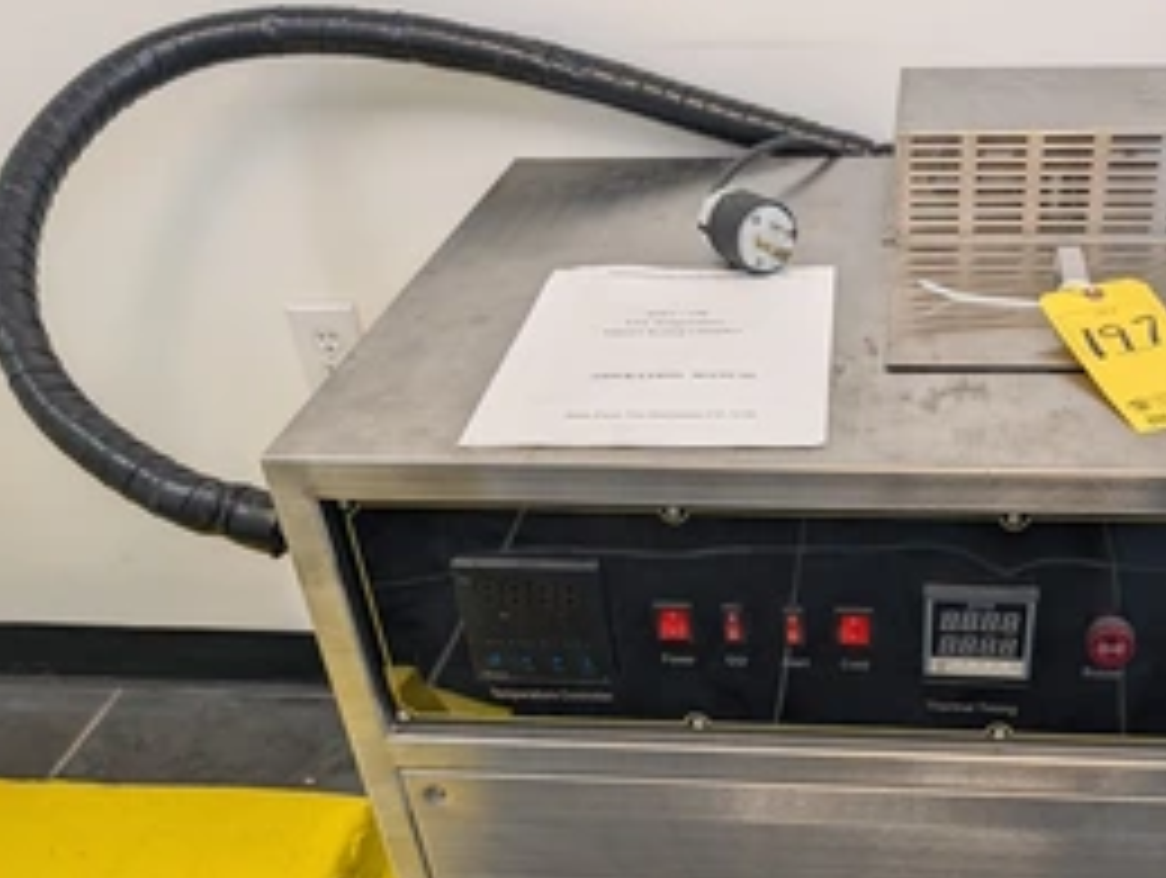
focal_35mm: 37
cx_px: 788
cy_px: 655
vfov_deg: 37.8
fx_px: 1248
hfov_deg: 49.1
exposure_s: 1/120
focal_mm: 6.9
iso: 123
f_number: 1.68
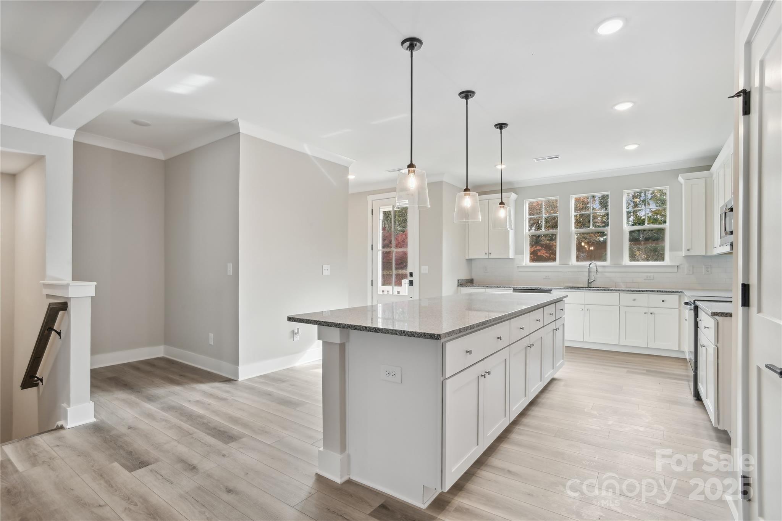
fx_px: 369
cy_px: 260
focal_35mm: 17
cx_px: 391
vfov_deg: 70.5
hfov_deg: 93.3
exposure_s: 1/8
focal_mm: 17
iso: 250
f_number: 11
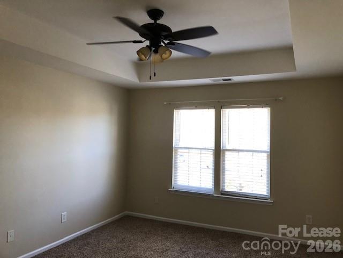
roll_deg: -0.3
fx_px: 277
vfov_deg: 49.7
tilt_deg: +1.7
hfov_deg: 63.4
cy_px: 129
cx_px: 172
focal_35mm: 28
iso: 32
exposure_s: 1/30
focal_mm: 4
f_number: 1.8
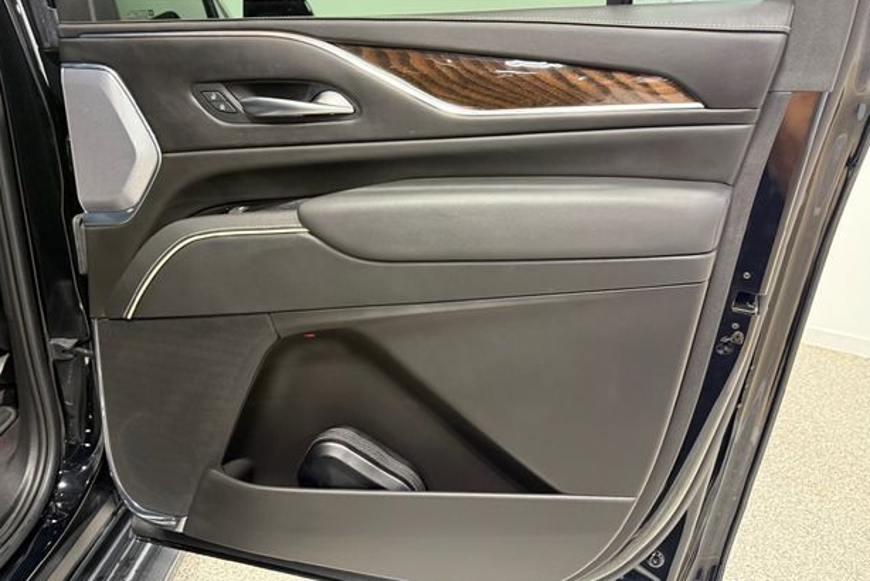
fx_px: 629
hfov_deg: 69.4
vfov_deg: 49.5
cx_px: 426
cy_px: 251
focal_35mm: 26
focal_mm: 6.76
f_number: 1.78
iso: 320
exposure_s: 1/60
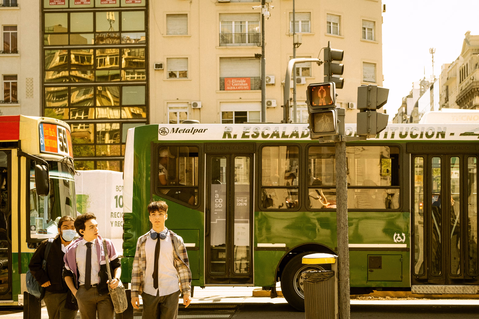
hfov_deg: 27.0
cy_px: 160
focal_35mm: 75
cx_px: 240
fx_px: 998
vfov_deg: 18.2
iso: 320
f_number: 5
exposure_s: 1/500
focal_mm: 50
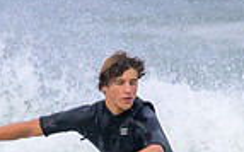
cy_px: 293
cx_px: 109
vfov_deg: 0.4
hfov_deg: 0.6
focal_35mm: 3313
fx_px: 22005
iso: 1800
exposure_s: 1/2000
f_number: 11
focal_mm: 800
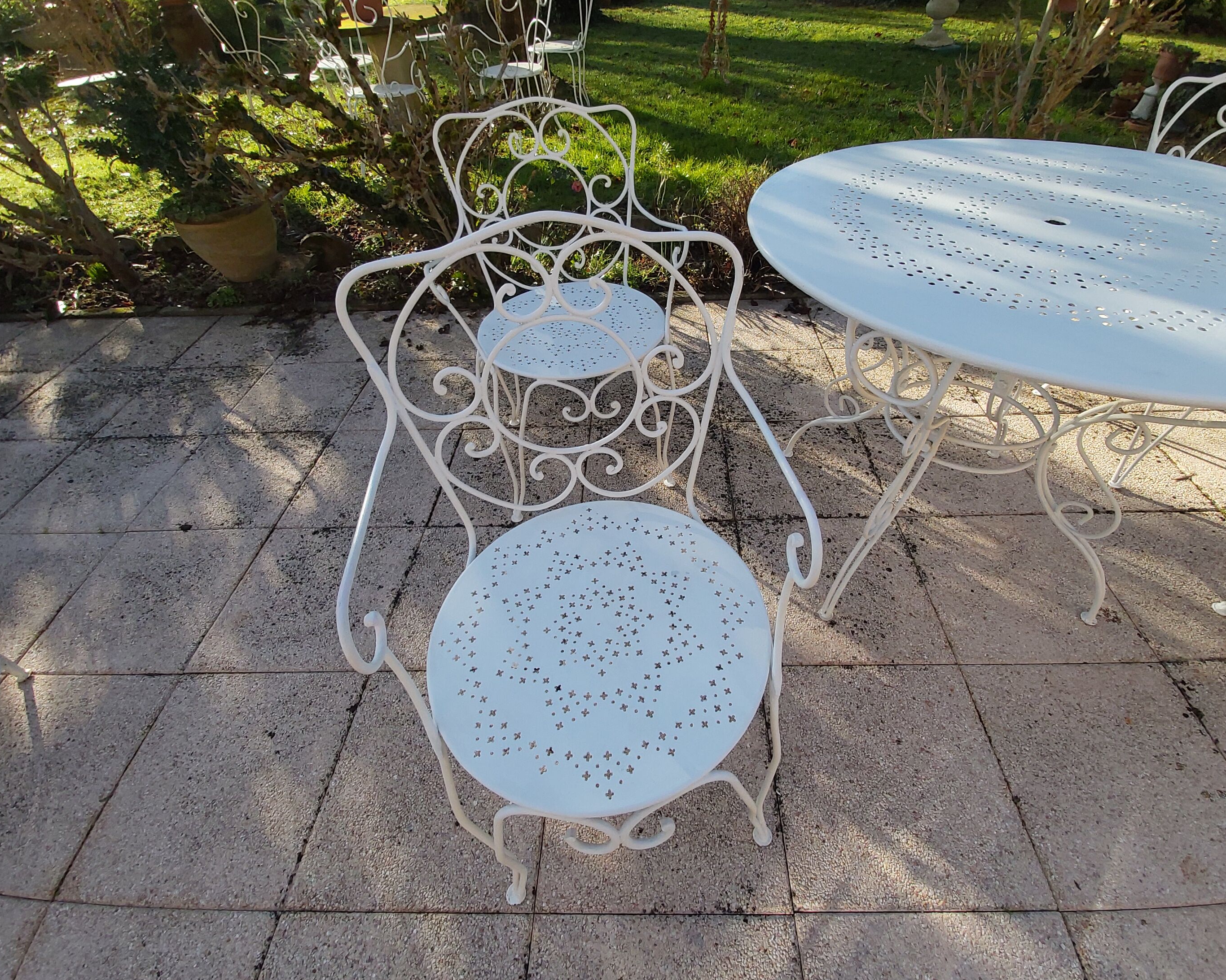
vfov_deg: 88.0
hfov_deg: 100.6
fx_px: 508
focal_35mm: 14
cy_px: 476
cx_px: 643
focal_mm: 1.42
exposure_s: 1/574
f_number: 2.2
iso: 40
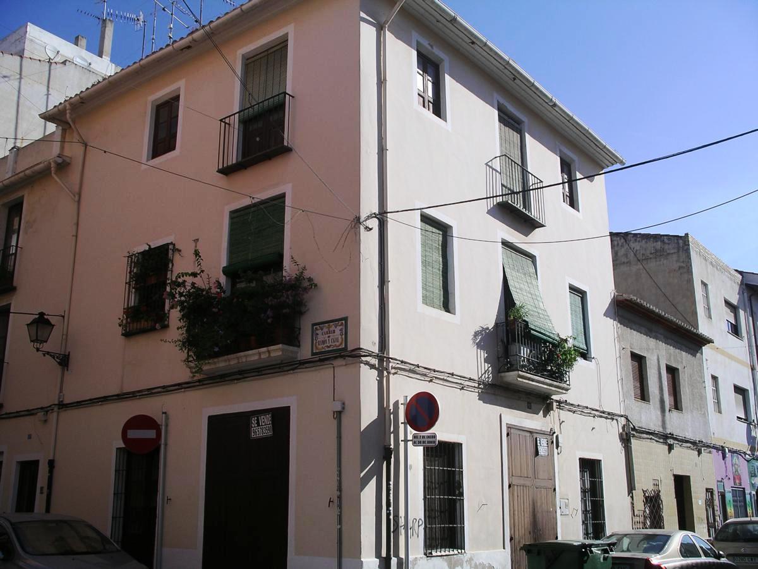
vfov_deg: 38.7
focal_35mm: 37
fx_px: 810
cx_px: 379
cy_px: 284
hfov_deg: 50.1
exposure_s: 1/1082
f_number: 5.6
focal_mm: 7.8
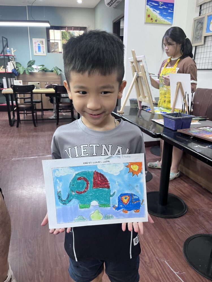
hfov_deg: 53.1
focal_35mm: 26
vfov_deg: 67.3
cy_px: 141
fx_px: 212
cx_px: 106
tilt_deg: -16.7
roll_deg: +1.1
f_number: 1.6
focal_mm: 5.1
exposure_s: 1/50
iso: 125
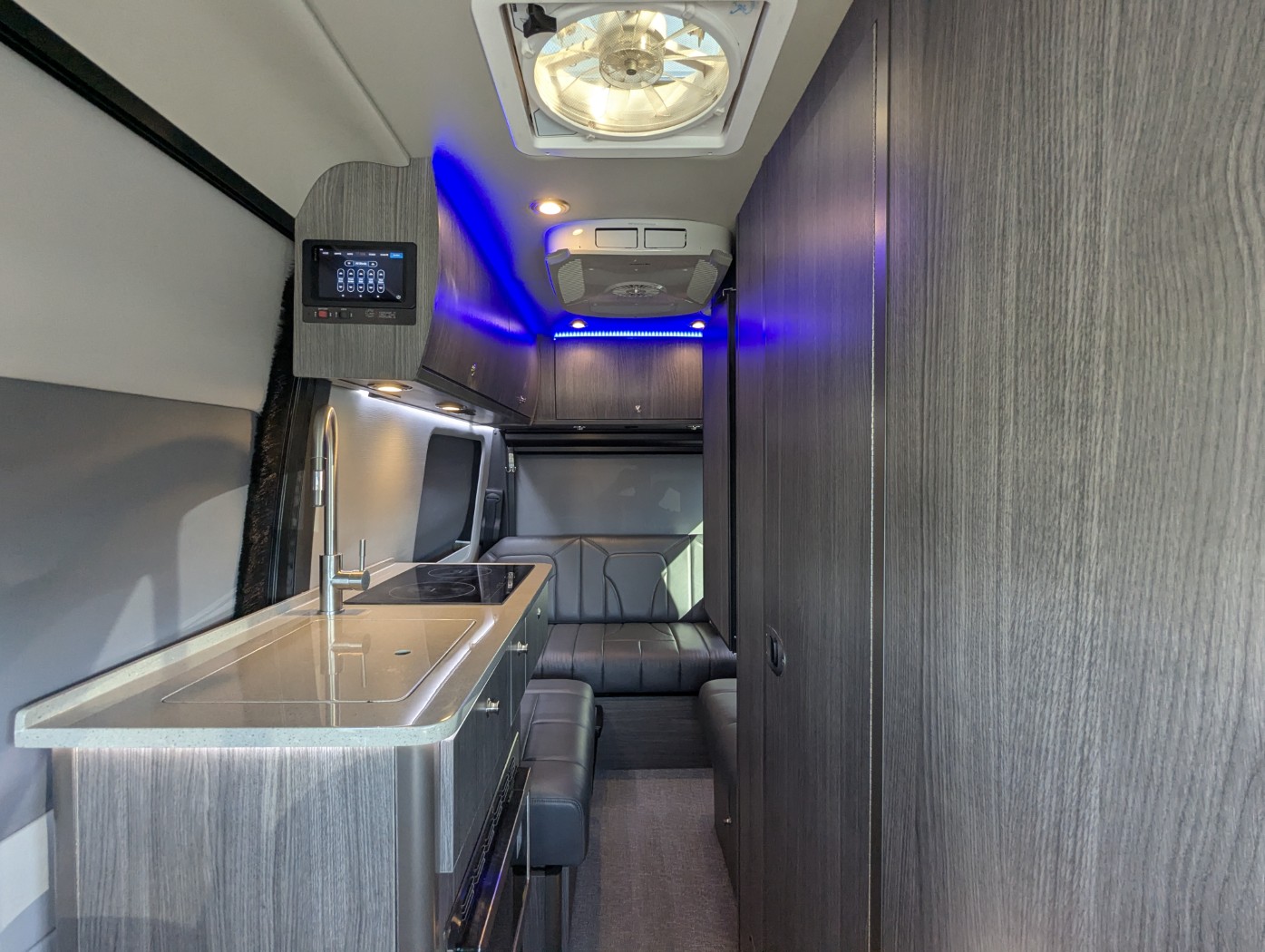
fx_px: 585
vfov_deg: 78.2
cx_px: 632
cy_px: 476
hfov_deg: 94.4
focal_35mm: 16
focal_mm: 2.35
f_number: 2.2
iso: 184
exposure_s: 1/85.7
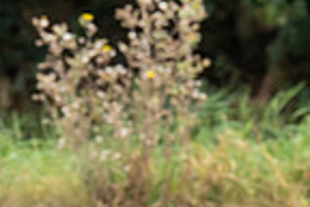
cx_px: -307
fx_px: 6191
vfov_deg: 1.9
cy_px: -39
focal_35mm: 719
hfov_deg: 2.9
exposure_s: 1/1000
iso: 500
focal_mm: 137
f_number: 4
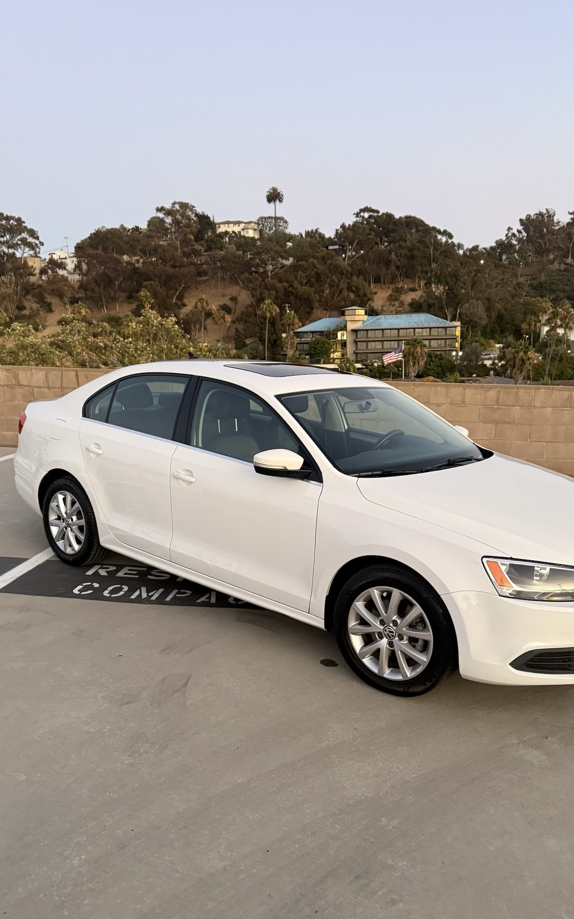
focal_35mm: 26
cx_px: 341
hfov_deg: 47.3
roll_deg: +0.4
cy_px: 469
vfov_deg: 70.4
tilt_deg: -12.4
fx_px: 651
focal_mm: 6.76
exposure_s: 1/60
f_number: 1.78
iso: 500
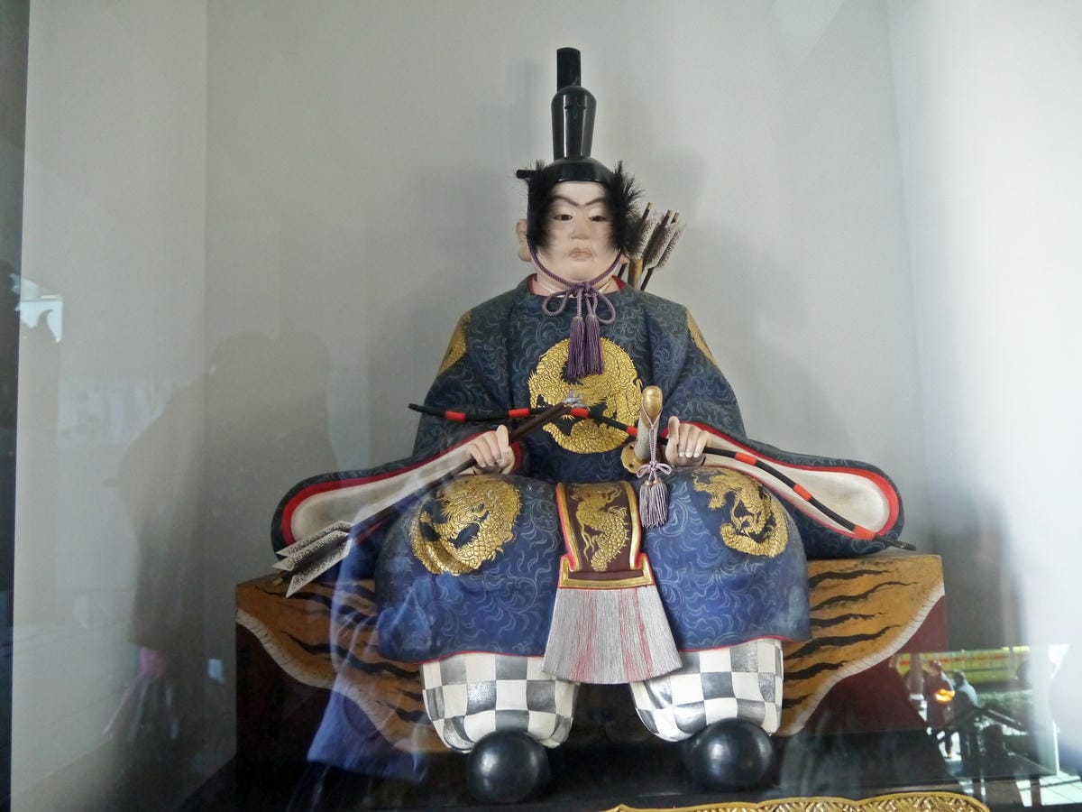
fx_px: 875
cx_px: 541
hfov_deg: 63.4
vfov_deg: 49.7
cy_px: 406
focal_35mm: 28
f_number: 3.5
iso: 800
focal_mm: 14
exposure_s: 1/60
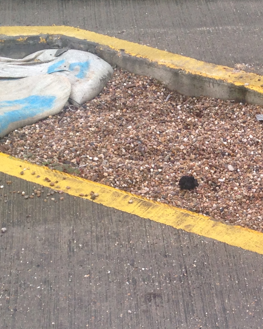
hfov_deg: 15.2
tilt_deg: -37.0
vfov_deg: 19.0
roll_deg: -3.8
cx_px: 256
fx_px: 973
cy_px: 256
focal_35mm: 100
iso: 50
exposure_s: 1/60
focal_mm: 4.12
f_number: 2.4
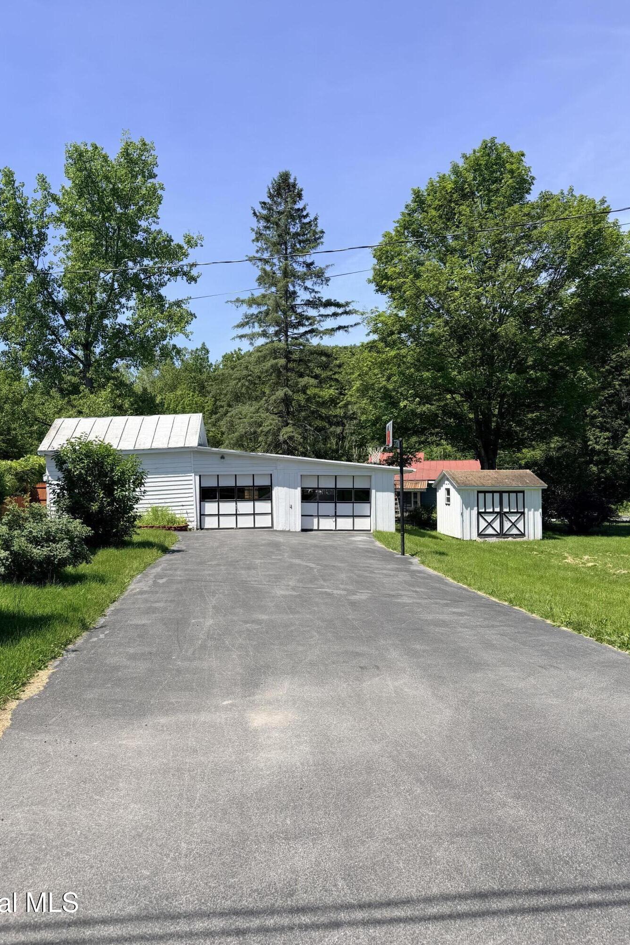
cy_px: 473
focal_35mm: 25
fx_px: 656
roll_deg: +0.6
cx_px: 293
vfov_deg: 71.5
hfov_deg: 51.2
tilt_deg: +0.6
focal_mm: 6.76
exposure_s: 1/4167
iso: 80
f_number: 1.78
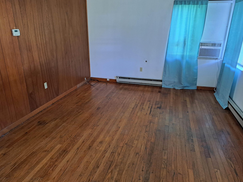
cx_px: 121
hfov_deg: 69.4
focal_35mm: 25
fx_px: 176
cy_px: 91
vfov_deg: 54.9
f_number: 1.8
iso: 250
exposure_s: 1/40
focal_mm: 5.23
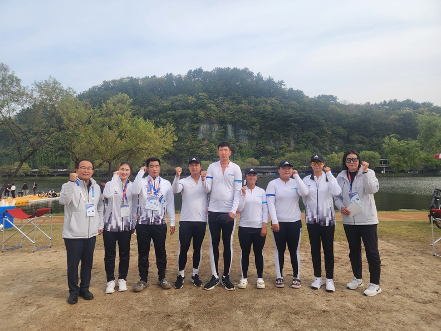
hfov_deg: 73.9
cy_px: 166
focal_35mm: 23
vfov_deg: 58.9
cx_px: 220
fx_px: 293
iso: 12
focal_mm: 6.4
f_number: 1.8
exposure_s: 1/650
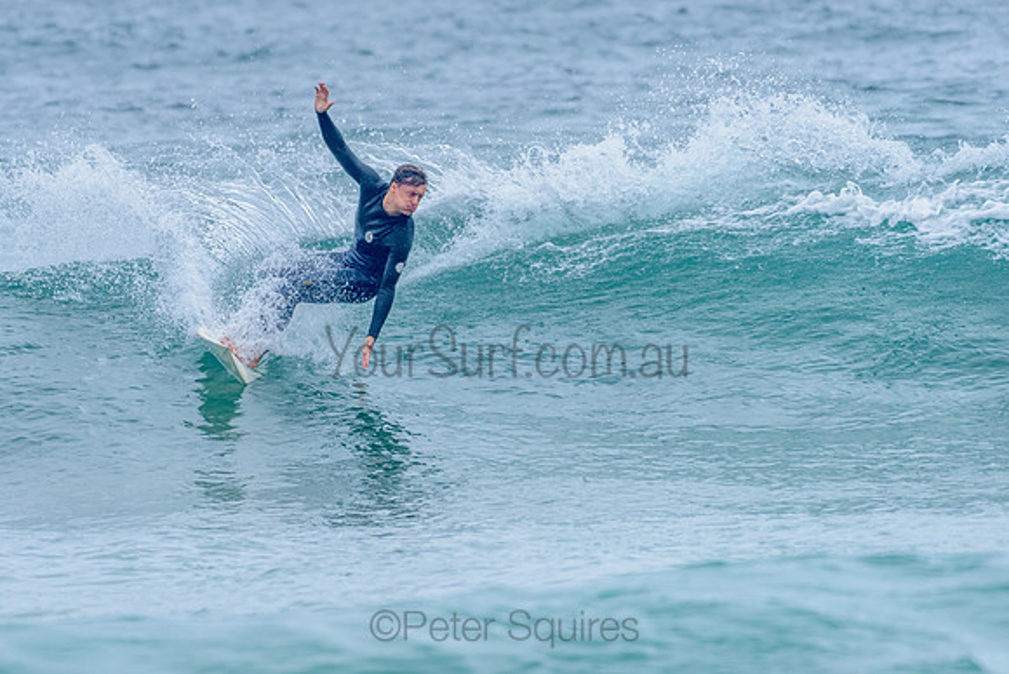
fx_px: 17598
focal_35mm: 628
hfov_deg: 3.3
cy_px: 267
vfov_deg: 2.2
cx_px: 400
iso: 800
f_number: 5.6
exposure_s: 1/2000
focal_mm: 500
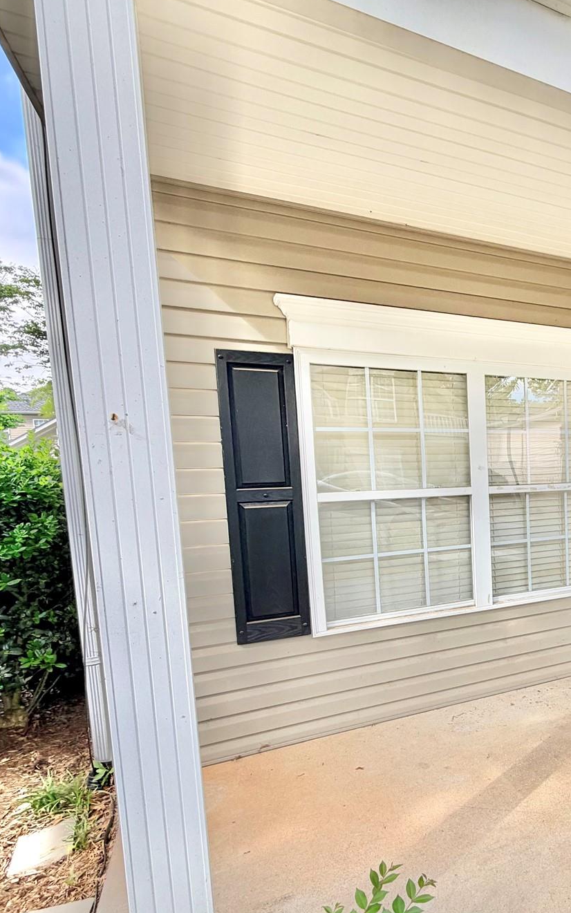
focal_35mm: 23
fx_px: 572
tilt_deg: -5.5
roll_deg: +0.8
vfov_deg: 76.7
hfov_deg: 46.0
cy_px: 521
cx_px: 549
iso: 50
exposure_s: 1/293
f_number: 2.2
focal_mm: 2.22
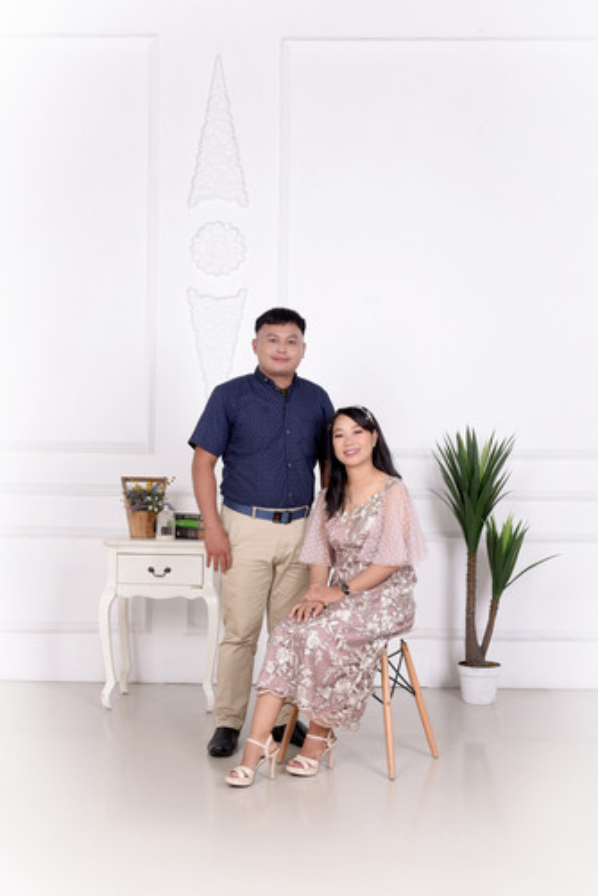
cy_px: 448
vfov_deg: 41.1
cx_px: 299
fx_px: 1194
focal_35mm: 48
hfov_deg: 28.1
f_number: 9
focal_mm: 48
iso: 400
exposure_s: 1/125
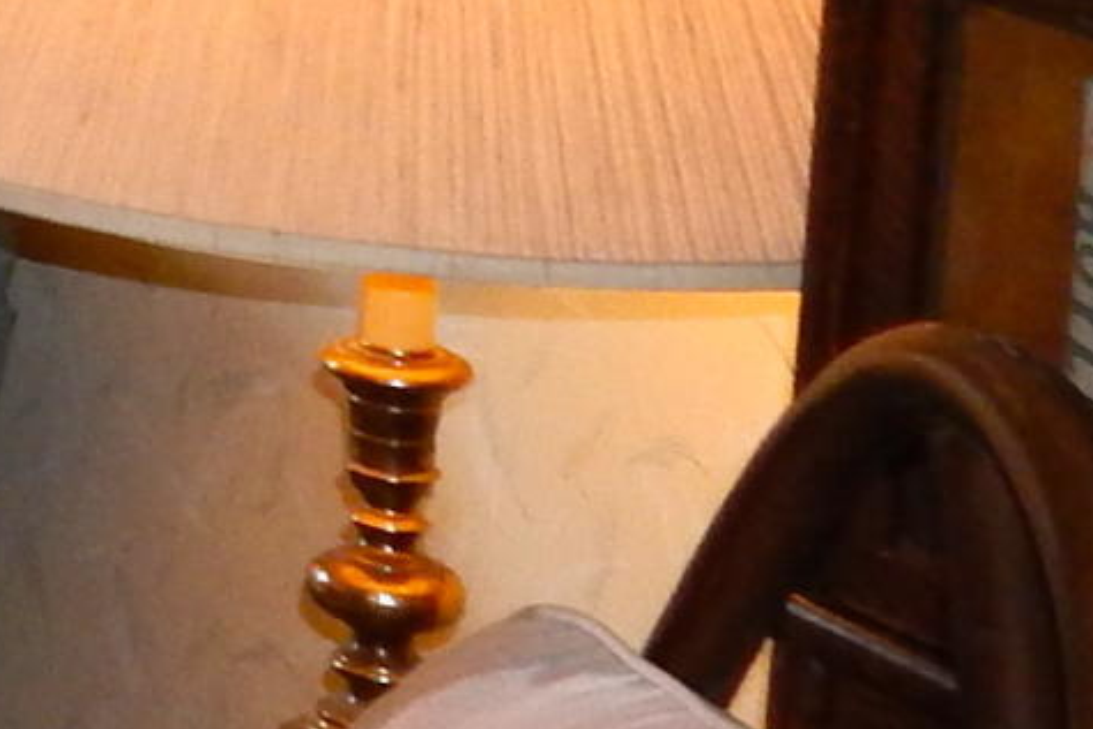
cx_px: -1698
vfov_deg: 8.7
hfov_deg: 11.0
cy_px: -566
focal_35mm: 151
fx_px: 4586
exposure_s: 1/30
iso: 200
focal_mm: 4
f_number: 3
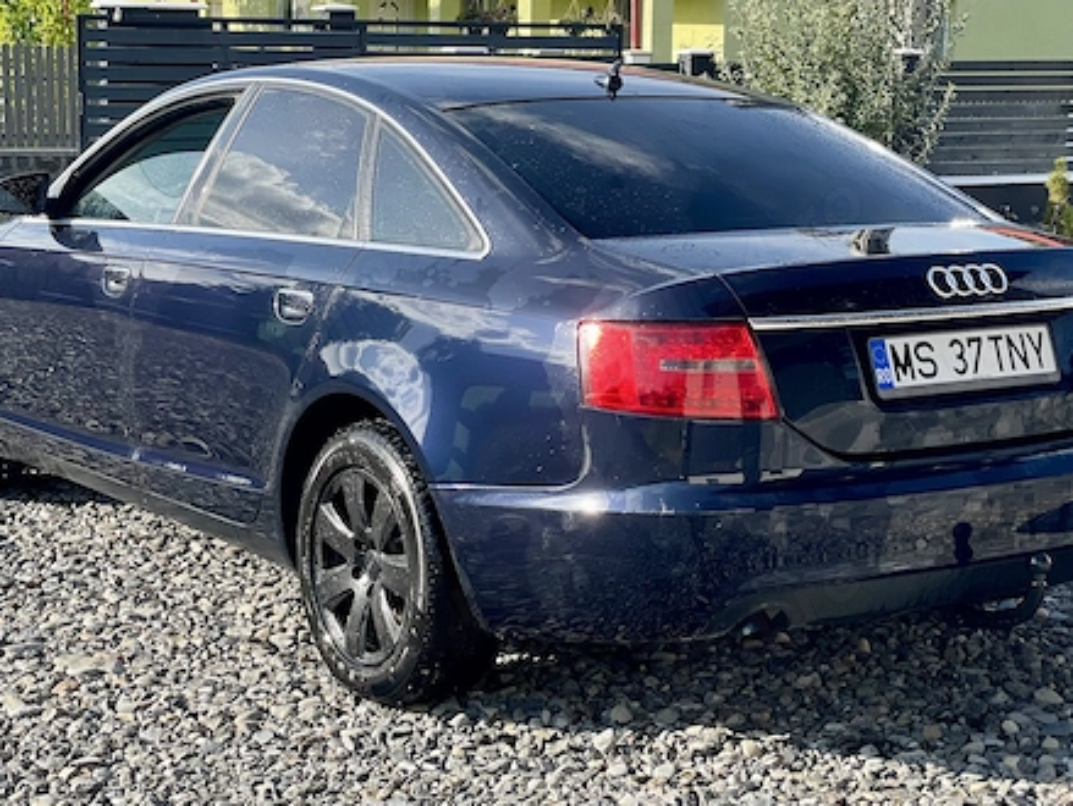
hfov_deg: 27.4
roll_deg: +0.3
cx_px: 533
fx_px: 2203
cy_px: 327
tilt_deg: -8.0
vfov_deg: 20.7
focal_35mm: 71
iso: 32
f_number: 2
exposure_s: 1/578
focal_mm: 6
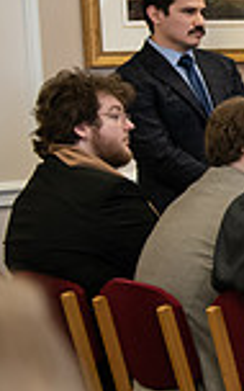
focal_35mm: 156
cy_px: 156
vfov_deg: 13.4
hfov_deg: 7.4
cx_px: 722
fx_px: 1660
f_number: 3.5
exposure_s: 1/200
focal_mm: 40
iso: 1250
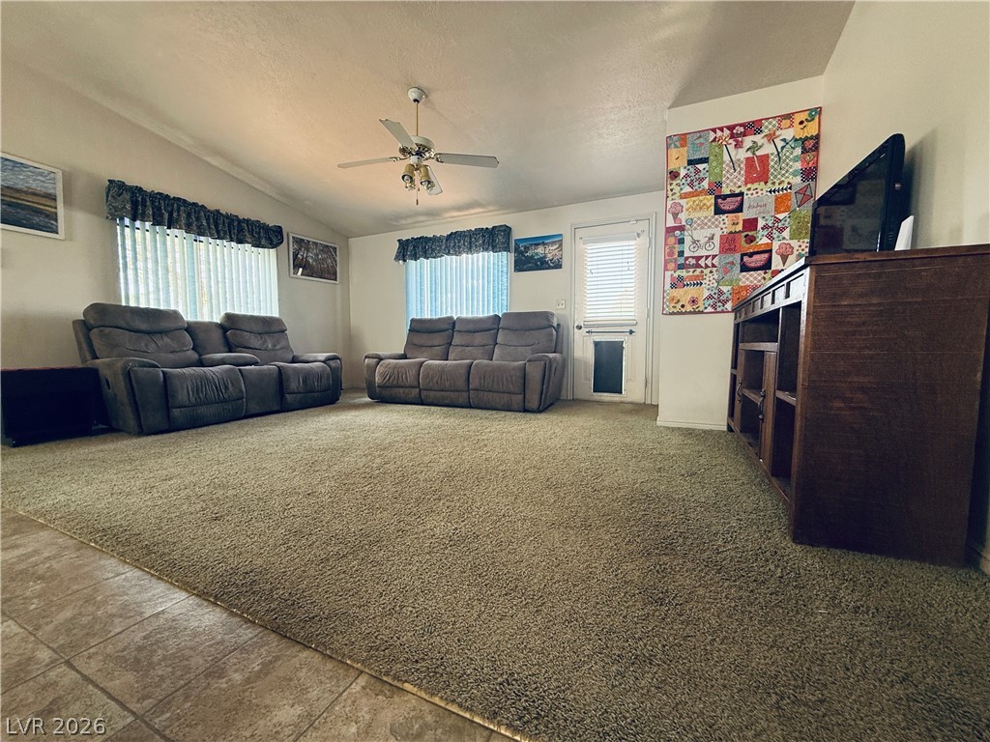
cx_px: 495
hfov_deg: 102.1
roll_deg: +0.0
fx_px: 400
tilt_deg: -4.3
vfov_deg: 85.7
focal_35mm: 14
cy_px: 371
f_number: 2.2
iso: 125
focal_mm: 2.22
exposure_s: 1/99
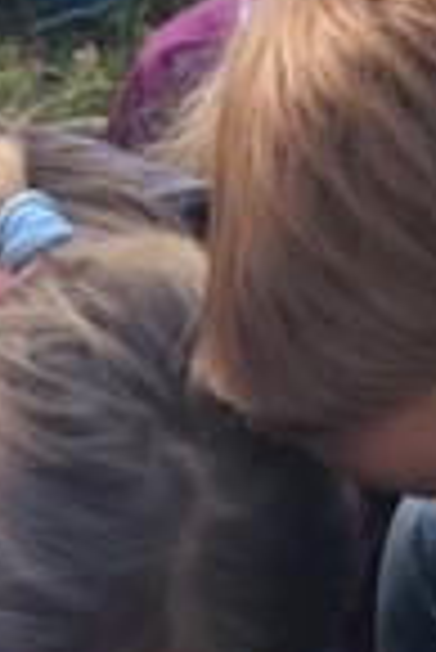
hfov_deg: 10.3
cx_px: 108
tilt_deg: -26.6
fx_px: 2410
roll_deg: -0.3
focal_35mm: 133
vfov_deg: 15.2
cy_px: 576
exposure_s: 1/33
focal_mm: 4.15
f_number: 2.2
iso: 50
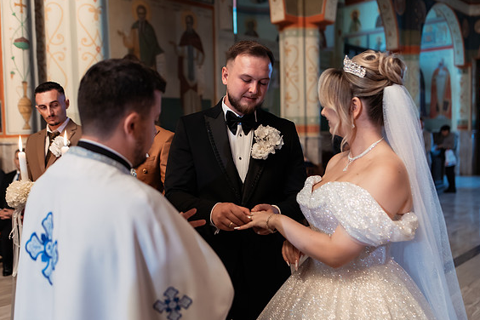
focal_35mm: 36
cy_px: 161
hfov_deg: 53.1
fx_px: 480
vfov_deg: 36.9
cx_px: 243
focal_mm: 35
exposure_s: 1/200
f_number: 2.2
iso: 1600
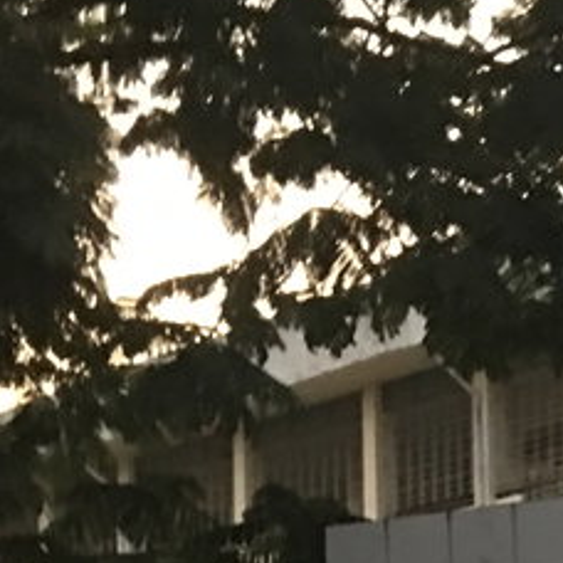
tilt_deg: +4.6
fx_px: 2484
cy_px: 857
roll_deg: +1.2
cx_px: 924
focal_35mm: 135
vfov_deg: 12.3
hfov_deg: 12.1
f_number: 2.2
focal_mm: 4.15
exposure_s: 1/4
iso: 160
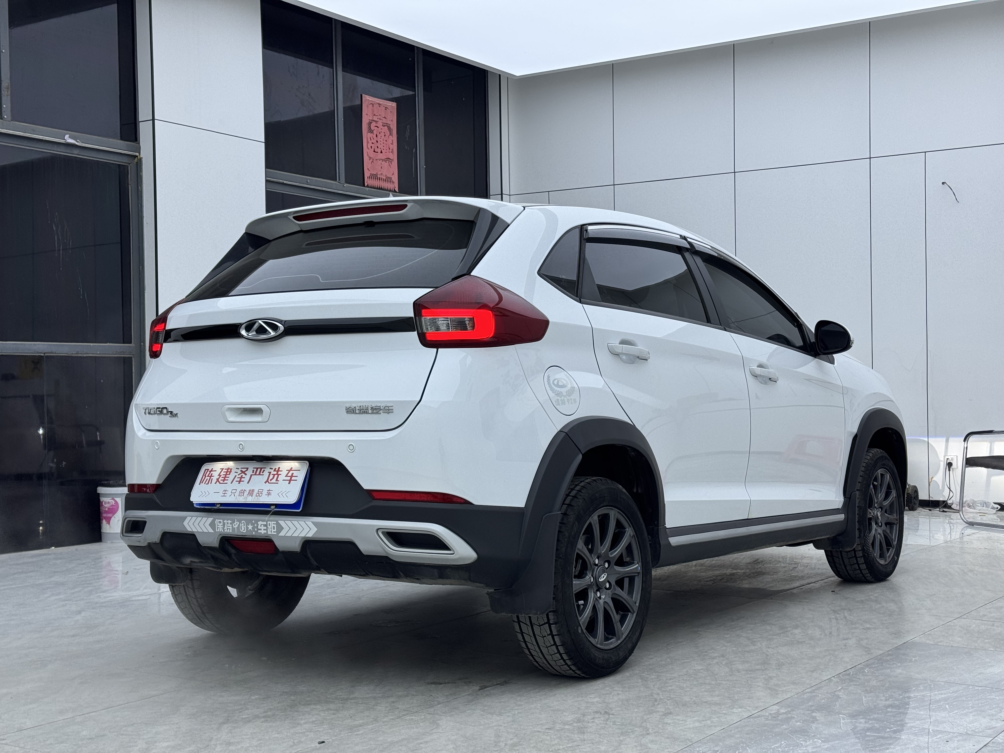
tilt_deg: +1.0
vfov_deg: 30.3
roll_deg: +2.1
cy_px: 376
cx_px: 502
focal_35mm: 48
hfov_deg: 39.7
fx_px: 1392
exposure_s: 1/484
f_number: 1.78
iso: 64
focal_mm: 6.76
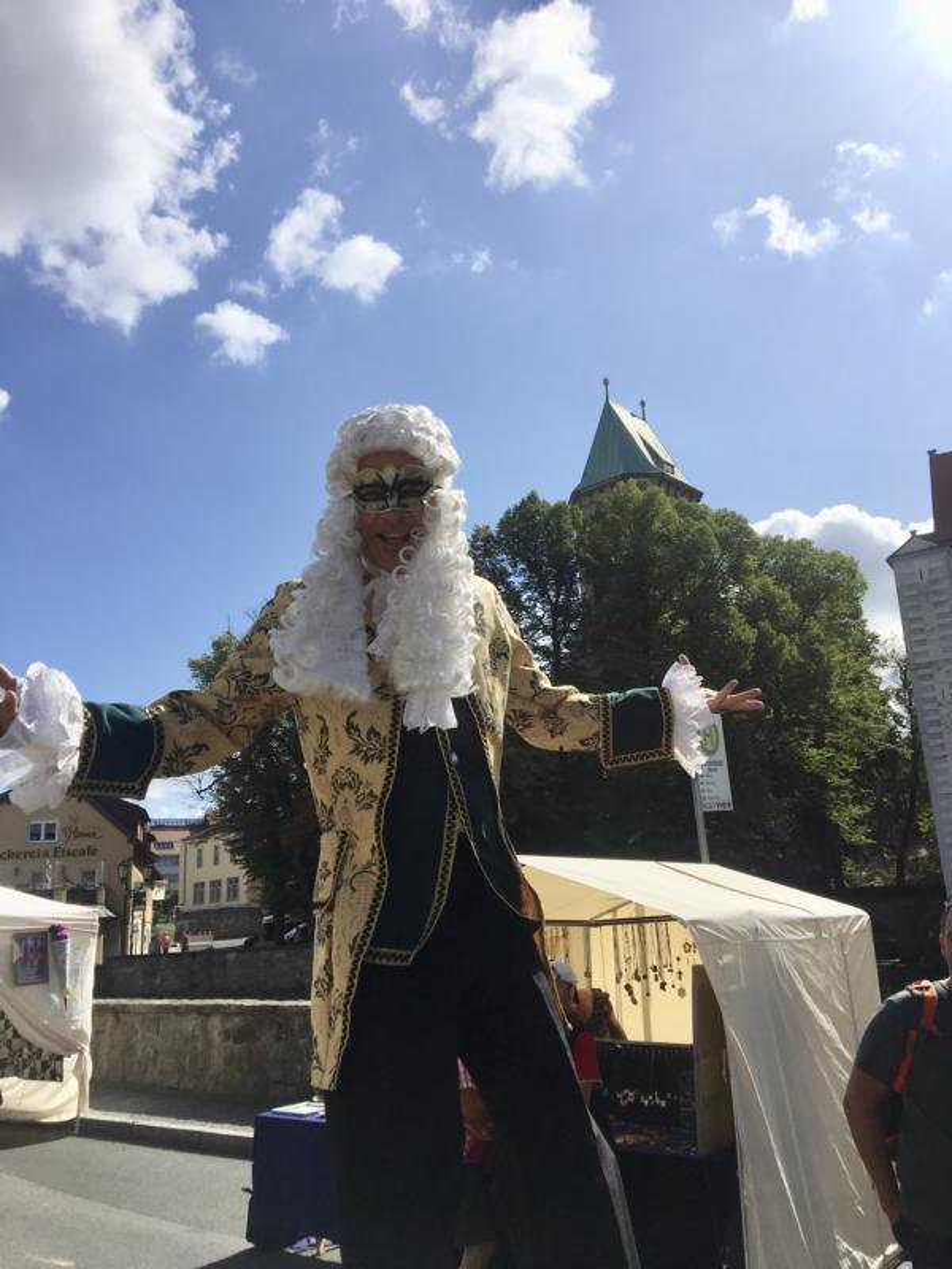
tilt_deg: +18.2
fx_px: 1063
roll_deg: +2.6
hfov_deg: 48.2
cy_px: 634
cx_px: 476
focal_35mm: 29
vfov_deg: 61.7
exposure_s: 1/3663
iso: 25
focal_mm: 4.15
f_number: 2.2
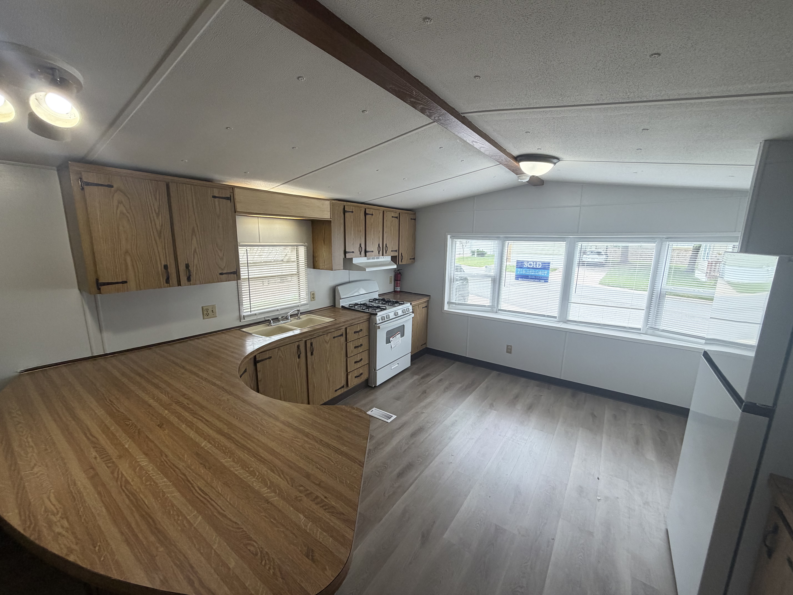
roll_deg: -0.9
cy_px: 298
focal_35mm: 14
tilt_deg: -10.8
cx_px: 396
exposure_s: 1/120
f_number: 2.2
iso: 125
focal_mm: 2.22
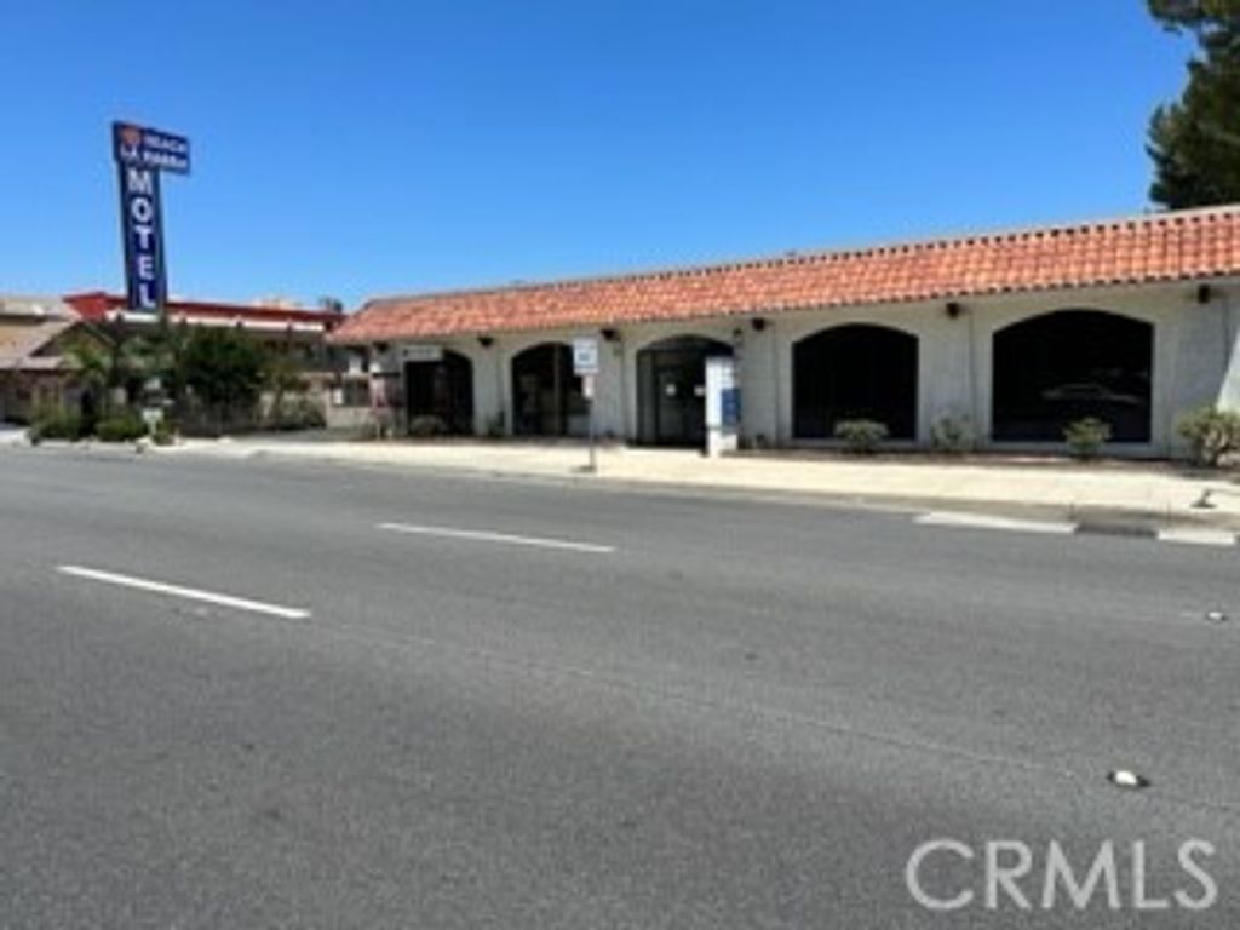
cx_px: 620
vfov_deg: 56.8
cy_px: 465
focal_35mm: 24
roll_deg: +0.8
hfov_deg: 71.6
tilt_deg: -4.6
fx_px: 860
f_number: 1.78
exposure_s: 1/5263
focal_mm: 6.86
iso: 80
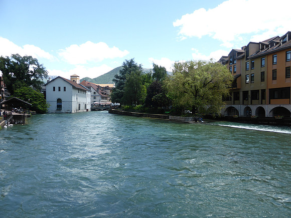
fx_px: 210
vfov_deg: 54.9
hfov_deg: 69.4
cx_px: 146
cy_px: 109
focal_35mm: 25
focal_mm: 4.3
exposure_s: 1/500
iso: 100
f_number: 3.3
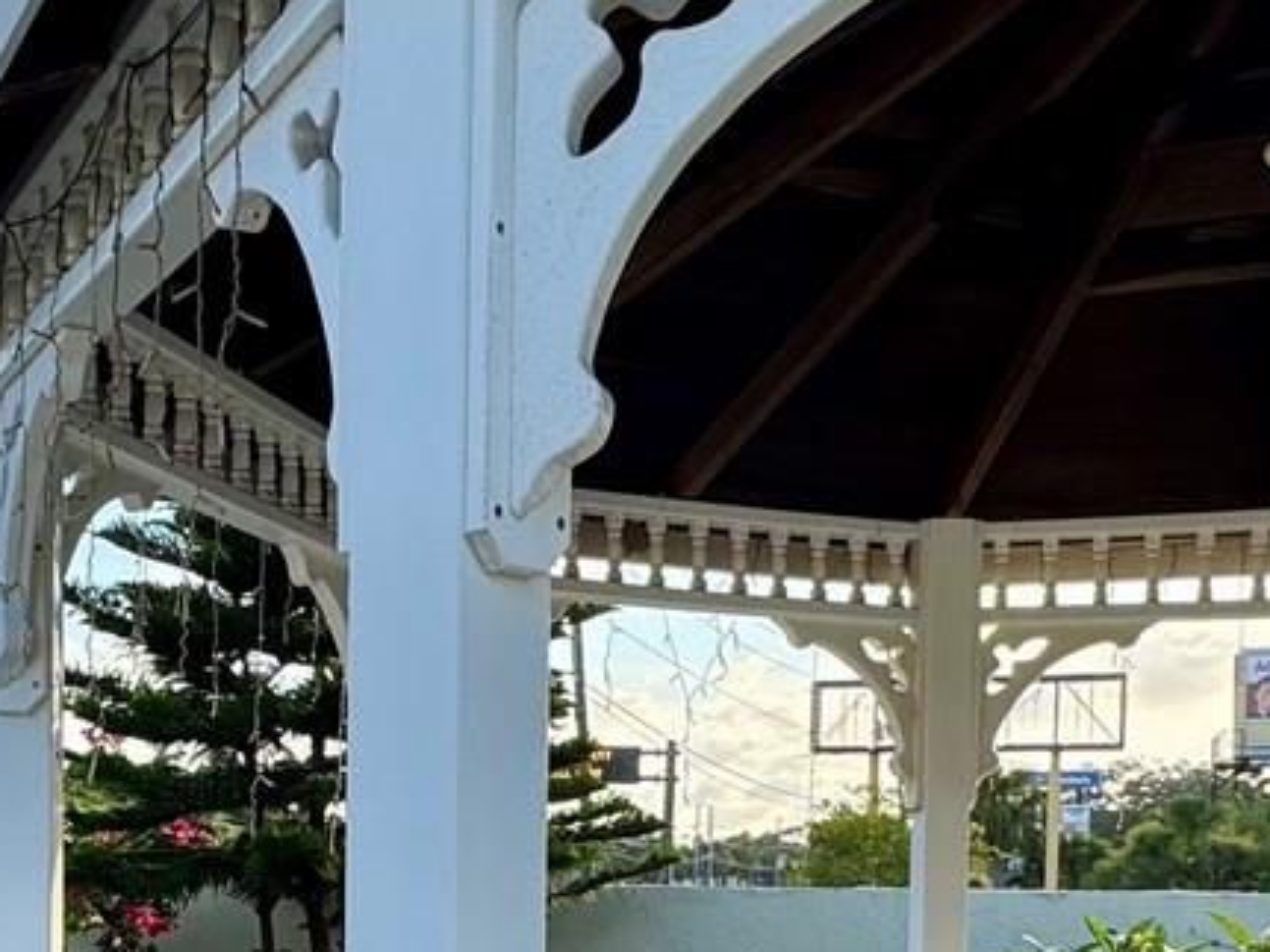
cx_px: 268
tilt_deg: -1.8
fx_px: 1907
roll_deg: -1.0
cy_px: 940
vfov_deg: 26.6
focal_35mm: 52
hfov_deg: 35.7
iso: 40
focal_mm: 2.22
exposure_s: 1/512
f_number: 2.2
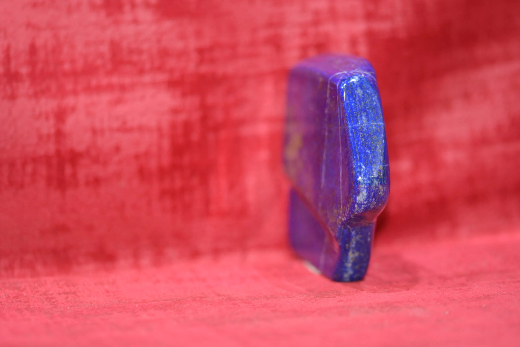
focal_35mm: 158
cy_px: 174
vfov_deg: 8.7
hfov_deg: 13.0
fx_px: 2275
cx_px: 260
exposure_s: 1/60
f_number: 3.3
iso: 800
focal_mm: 105
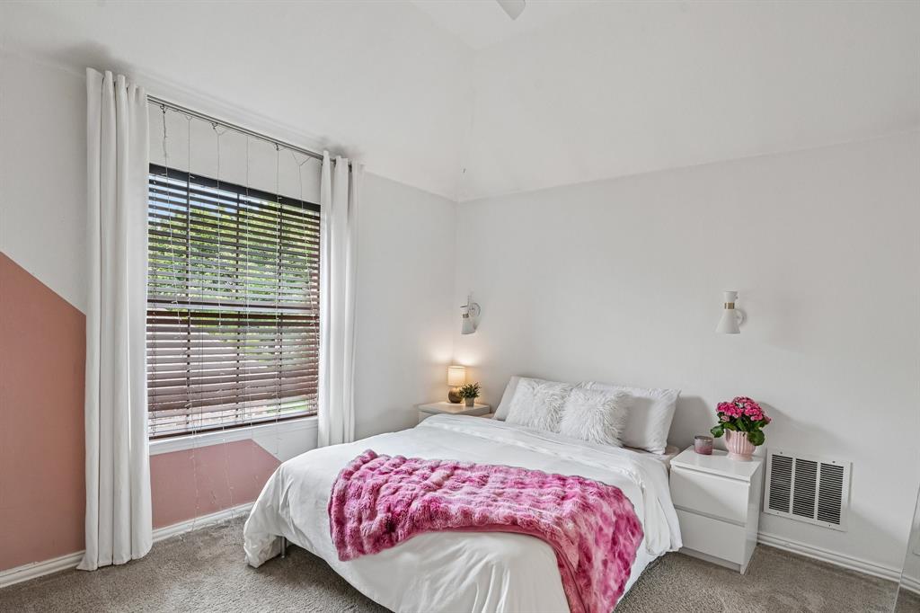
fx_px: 422
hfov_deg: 95.0
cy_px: 306
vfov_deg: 72.0
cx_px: 460
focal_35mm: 16
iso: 400
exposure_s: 1/40
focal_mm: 16.5
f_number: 8
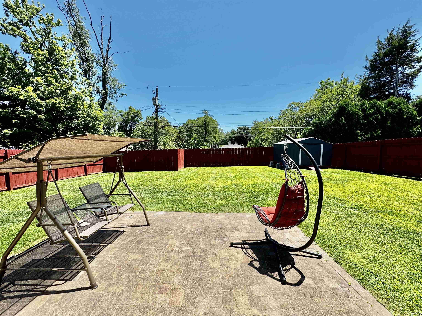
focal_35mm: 14
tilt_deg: -4.6
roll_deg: -1.0
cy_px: 158
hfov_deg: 102.1
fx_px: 171
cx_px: 211
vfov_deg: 85.7
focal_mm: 2.22
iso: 40
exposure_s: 1/1160
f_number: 2.2
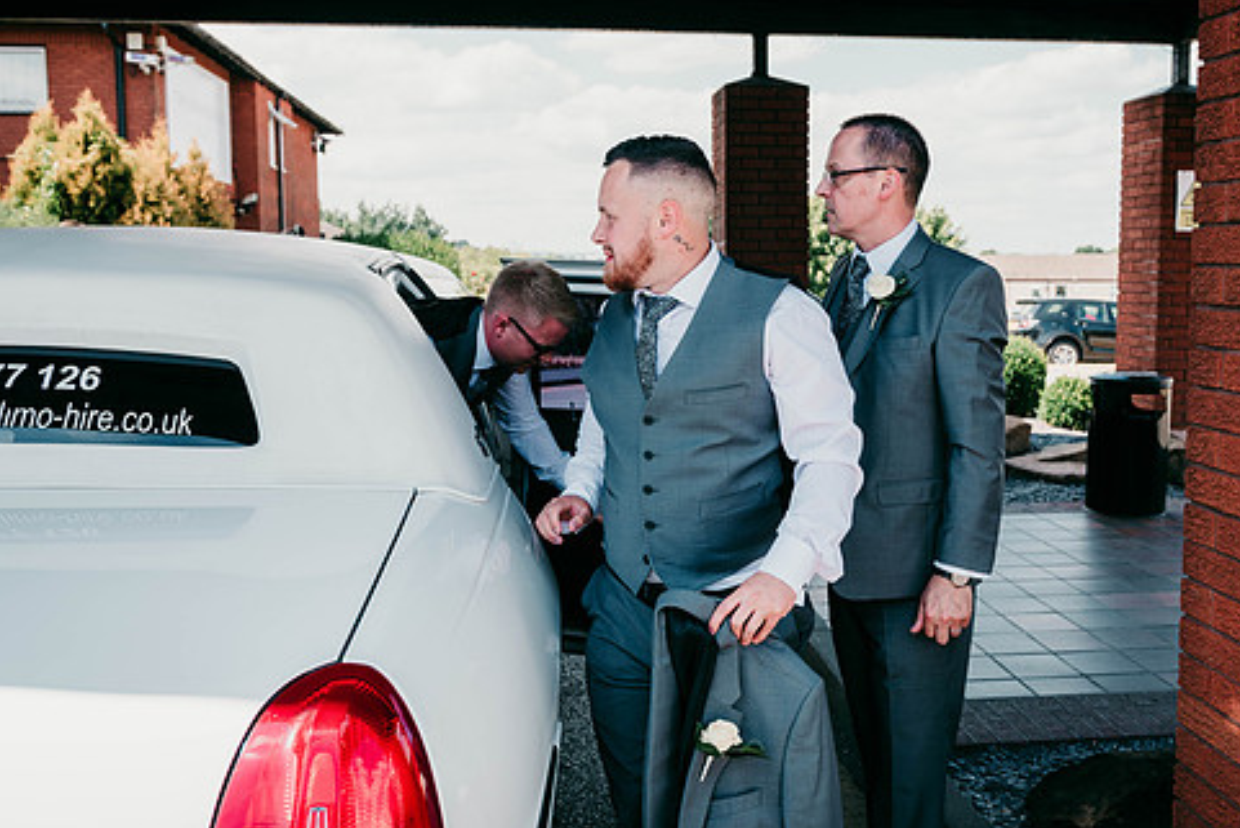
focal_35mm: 35
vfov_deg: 37.8
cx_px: 701
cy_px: 368
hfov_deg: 54.3
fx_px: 1206
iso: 100
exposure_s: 1/250
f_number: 5.6
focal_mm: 29
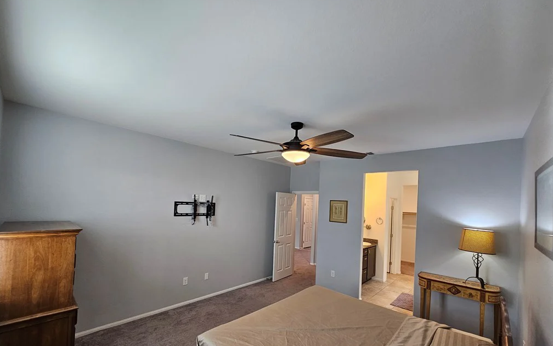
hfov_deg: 105.3
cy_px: 203
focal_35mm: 14
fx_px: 211
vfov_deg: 78.0
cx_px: 276
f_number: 2.2
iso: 125
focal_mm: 2.2
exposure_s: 1/60
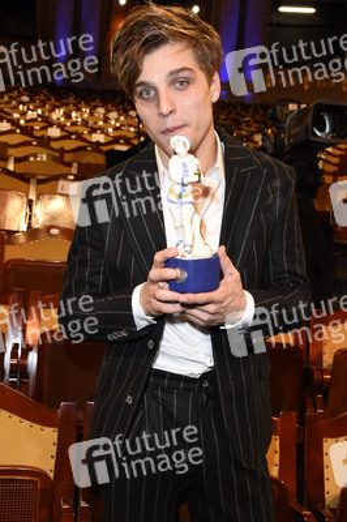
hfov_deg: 36.8
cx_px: 174
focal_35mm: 36
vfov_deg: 53.2
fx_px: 521
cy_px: 261
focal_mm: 24
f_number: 6.3
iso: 1600
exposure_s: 1/60
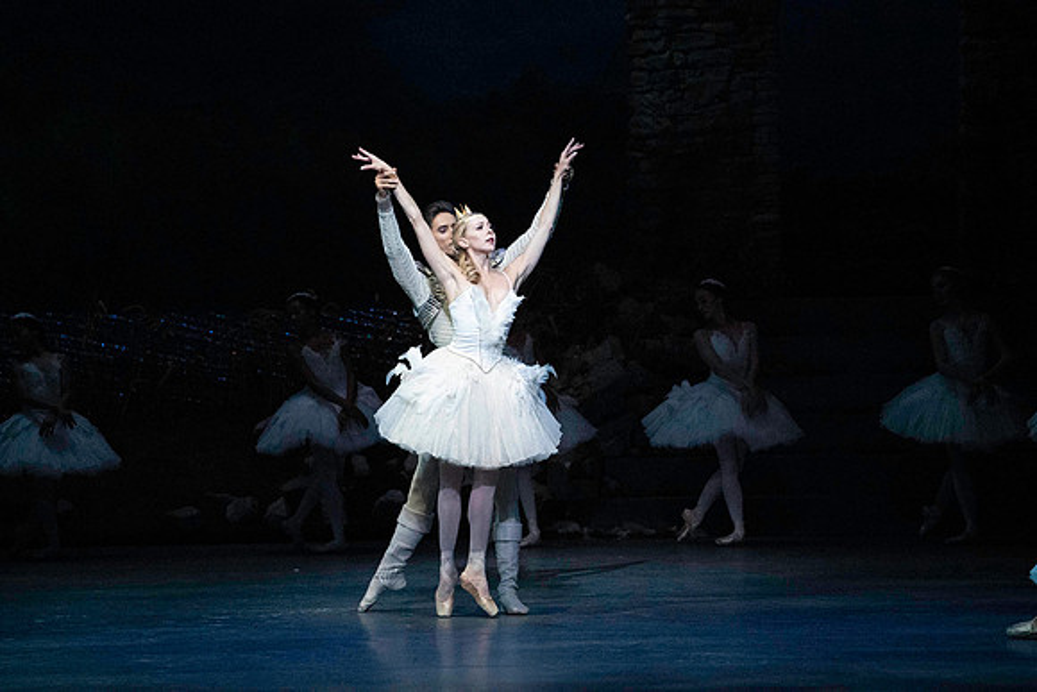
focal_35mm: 200
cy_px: 346
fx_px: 5762
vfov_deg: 6.9
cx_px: 518
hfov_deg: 10.3
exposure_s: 1/400
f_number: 5
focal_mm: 200
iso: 25600
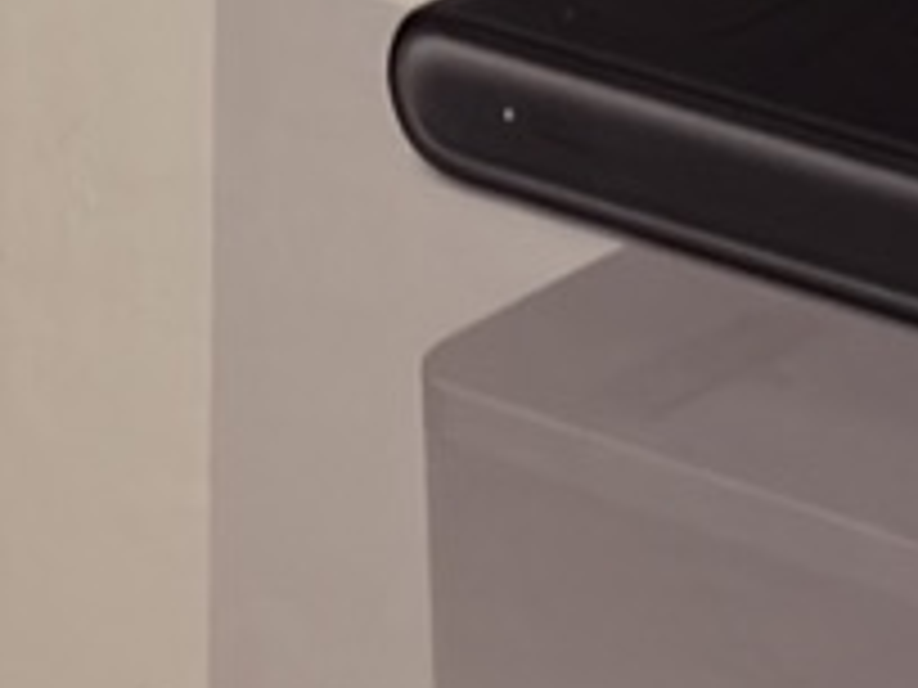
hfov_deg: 7.1
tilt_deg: -3.6
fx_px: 7293
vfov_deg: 5.4
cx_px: -189
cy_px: 247
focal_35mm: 275
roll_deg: -0.2
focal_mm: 5.96
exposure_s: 1/50
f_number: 1.6
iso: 64
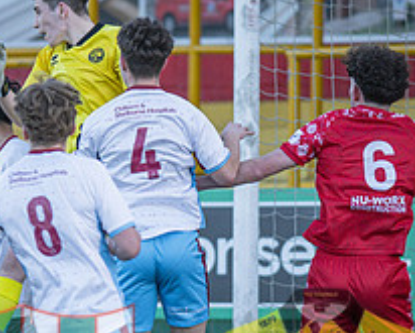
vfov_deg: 1.6
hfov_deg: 2.0
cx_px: 113
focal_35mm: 983
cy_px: 244
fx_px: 12079
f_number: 2.8
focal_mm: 300
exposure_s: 1/500
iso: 400
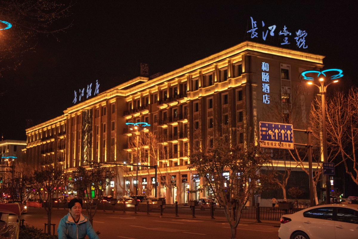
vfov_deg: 26.0
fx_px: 517
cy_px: 120
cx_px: 179
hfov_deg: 38.2
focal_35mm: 52
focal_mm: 52
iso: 2500
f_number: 2.8
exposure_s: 1/250
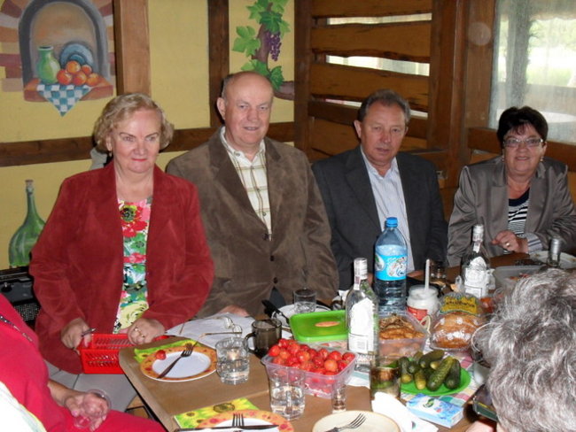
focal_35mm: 38
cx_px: 288
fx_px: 633
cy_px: 216
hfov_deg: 49.0
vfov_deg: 37.7
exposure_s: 1/45
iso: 200
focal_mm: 6.3
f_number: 2.8
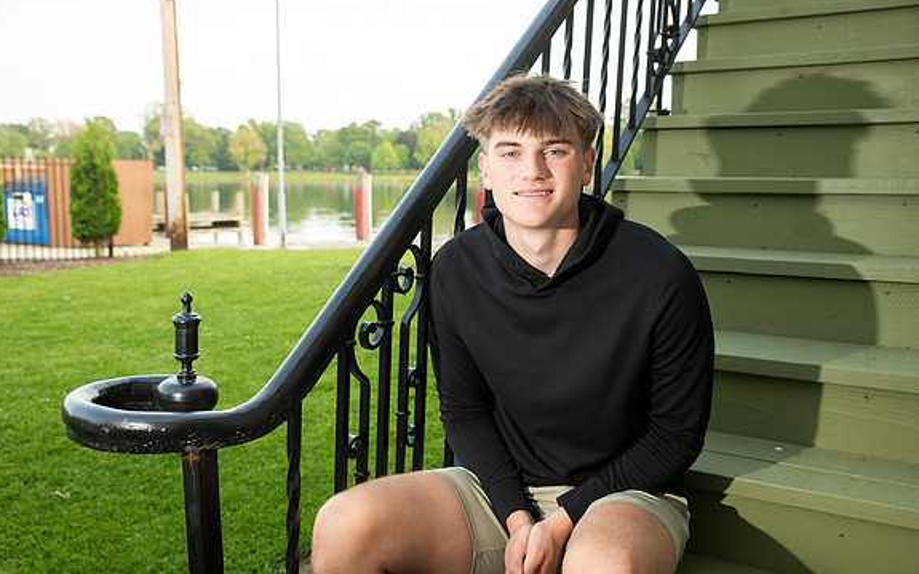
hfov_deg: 54.0
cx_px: 457
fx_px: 901
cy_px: 298
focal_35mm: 36
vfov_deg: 35.3
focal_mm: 35
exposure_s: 1/160
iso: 320
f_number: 5.6
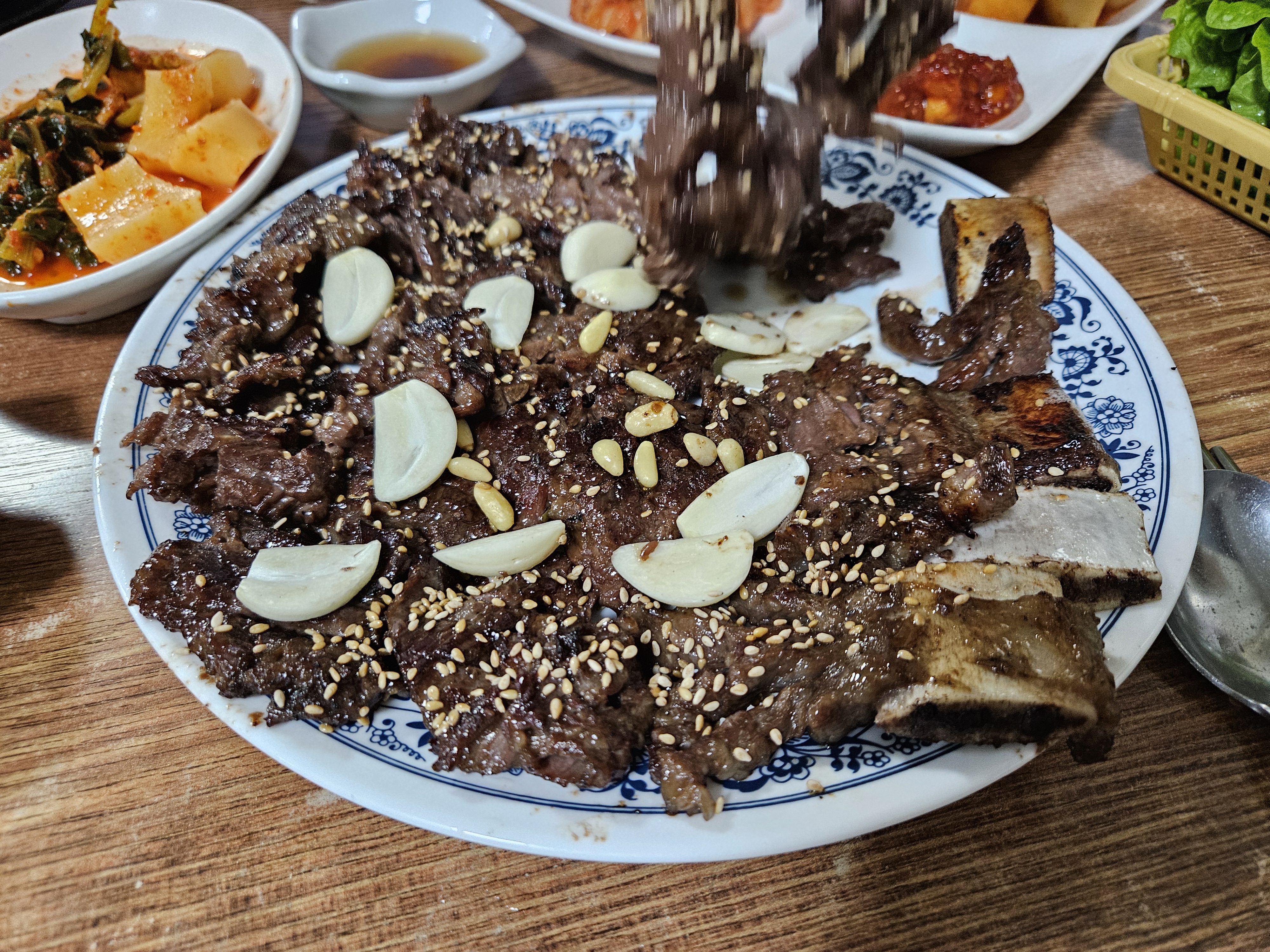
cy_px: 476
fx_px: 844
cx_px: 635
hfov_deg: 73.9
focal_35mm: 23
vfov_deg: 58.9
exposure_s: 1/60
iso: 640
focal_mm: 5.4
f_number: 1.8
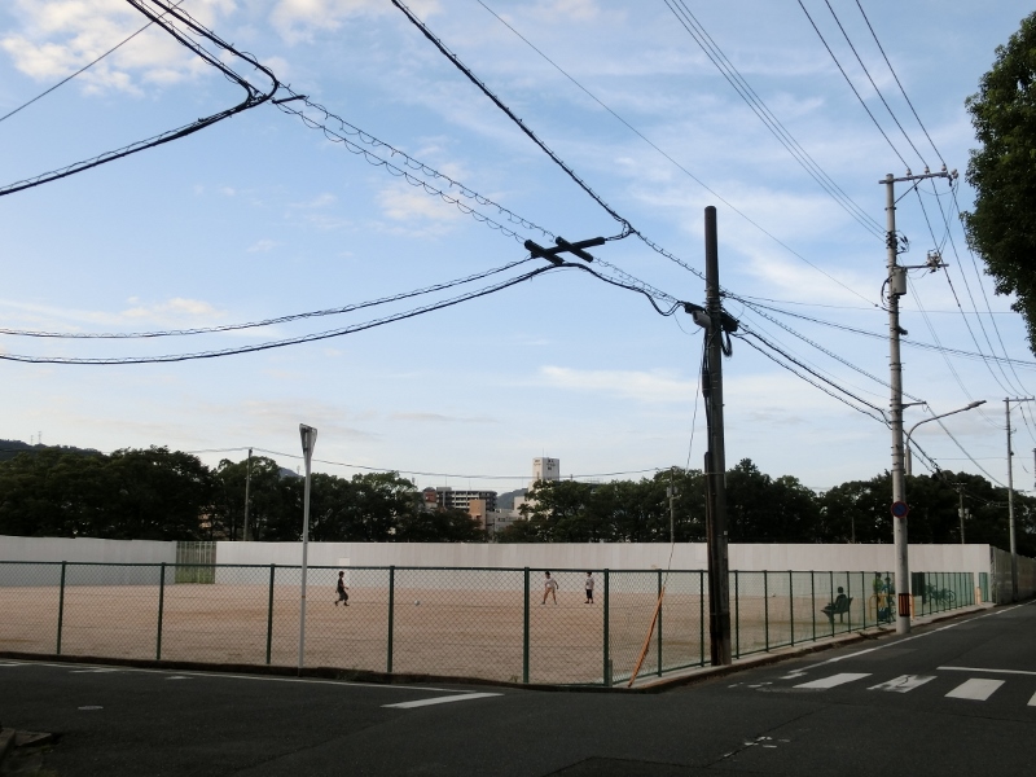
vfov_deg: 36.0
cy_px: 388
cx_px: 518
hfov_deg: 46.8
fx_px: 1197
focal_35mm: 40
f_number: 4
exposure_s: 1/400
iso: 80
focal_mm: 7.15
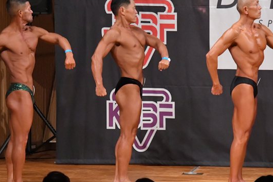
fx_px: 2639
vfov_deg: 4.0
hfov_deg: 5.9
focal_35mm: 348
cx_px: 121
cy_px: 105
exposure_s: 1/400
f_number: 5.6
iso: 9000
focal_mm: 160
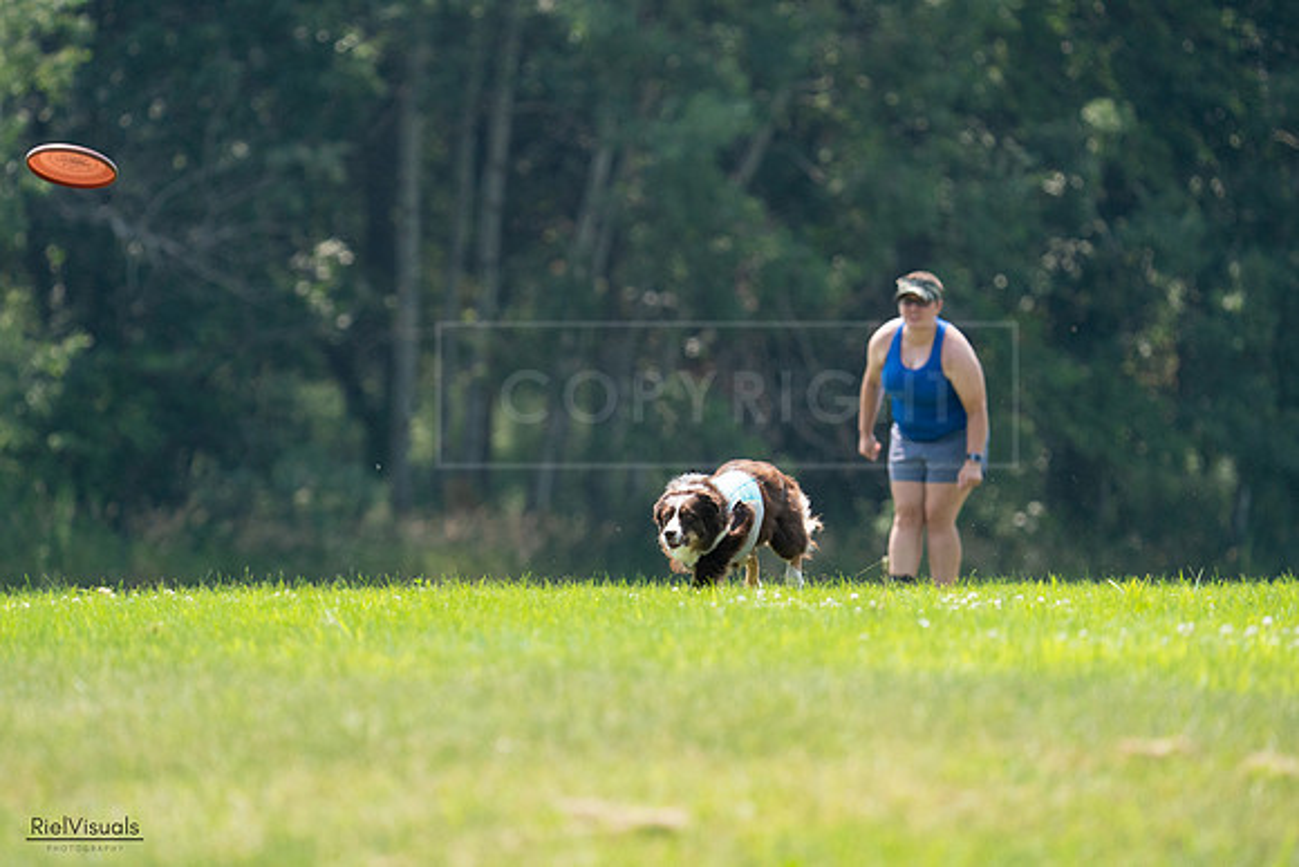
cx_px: 650
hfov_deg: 5.5
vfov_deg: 3.7
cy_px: 434
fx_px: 13498
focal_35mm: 374
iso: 2500
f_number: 6.3
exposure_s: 1/4000
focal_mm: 374
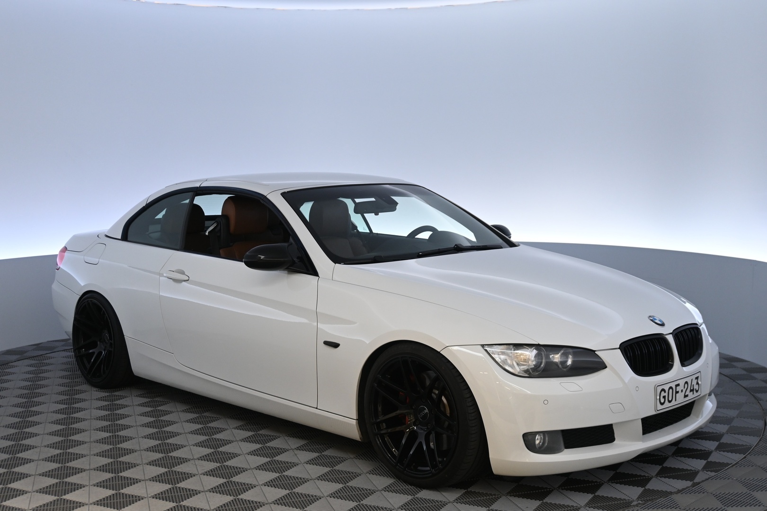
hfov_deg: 45.0
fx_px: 927
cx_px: 384
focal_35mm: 44
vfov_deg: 30.8
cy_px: 256
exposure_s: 1/50
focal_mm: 29
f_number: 4.8
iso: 640
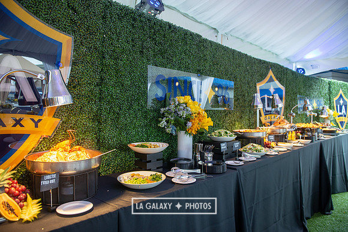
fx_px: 232
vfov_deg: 53.2
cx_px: 174
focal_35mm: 24
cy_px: 116
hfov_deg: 73.7
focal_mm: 24
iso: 500
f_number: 3.5
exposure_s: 1/160
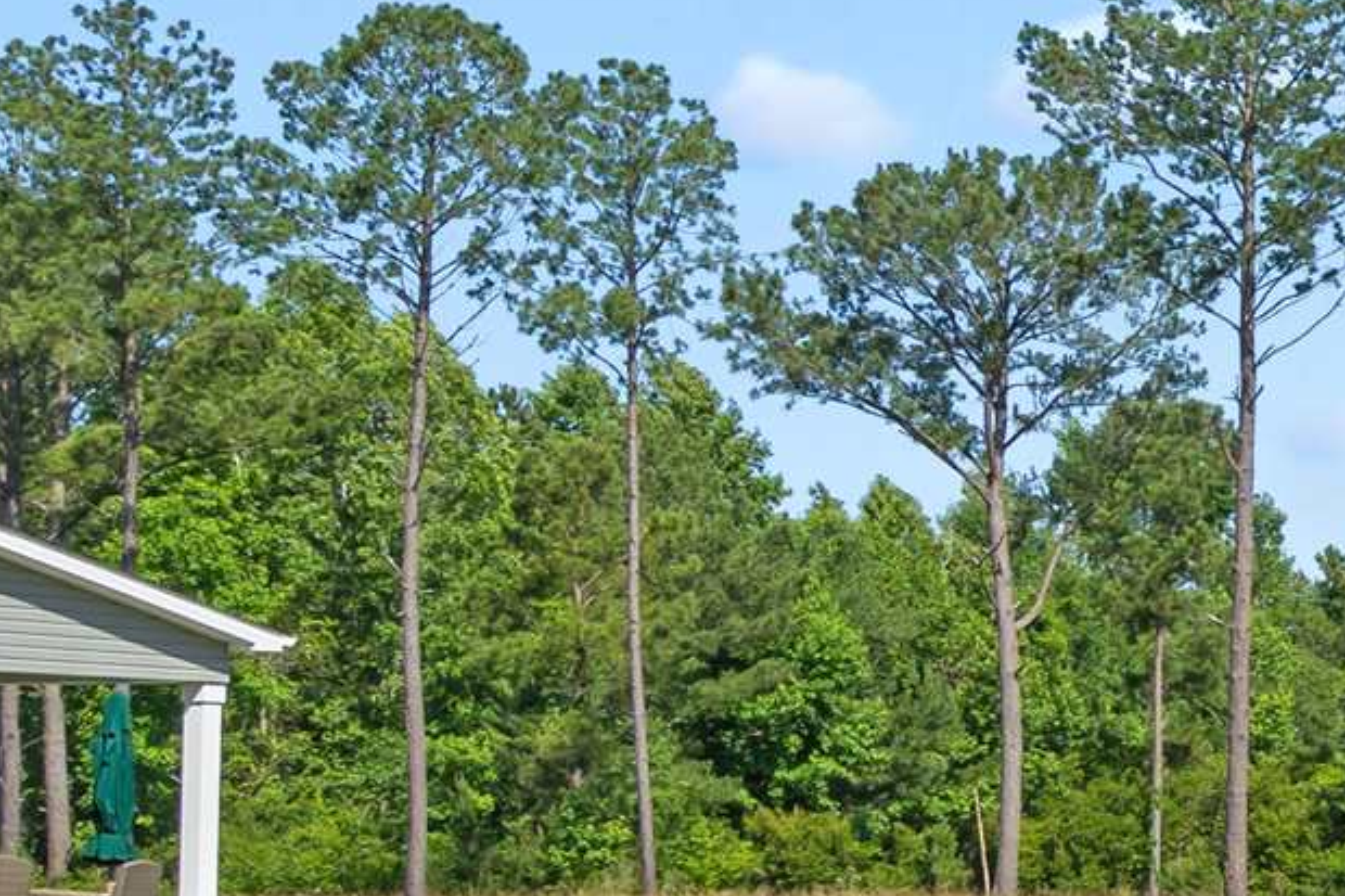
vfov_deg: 11.5
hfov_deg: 13.1
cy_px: 382
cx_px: 3204
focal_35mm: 119
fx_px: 4445
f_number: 8
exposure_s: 1/250
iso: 250
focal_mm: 24
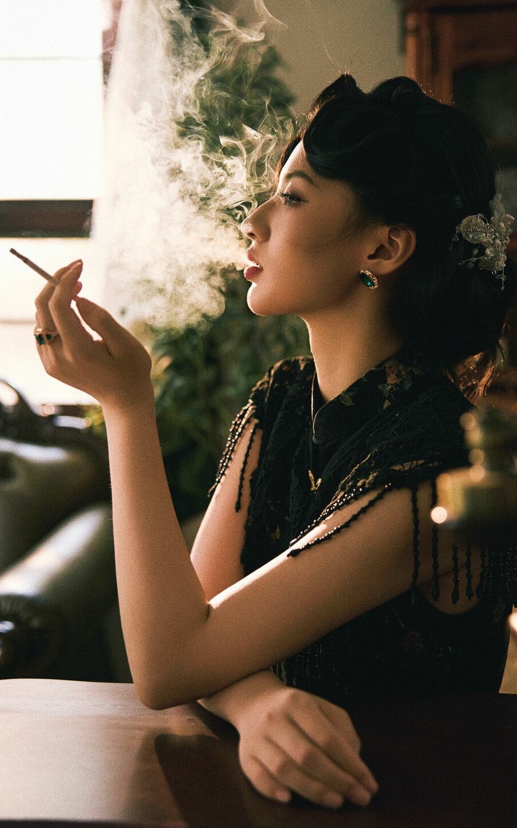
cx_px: 259
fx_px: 1104
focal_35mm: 49
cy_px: 391
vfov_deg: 41.0
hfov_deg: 26.3
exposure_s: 1/400
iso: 500
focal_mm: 44
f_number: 2.8
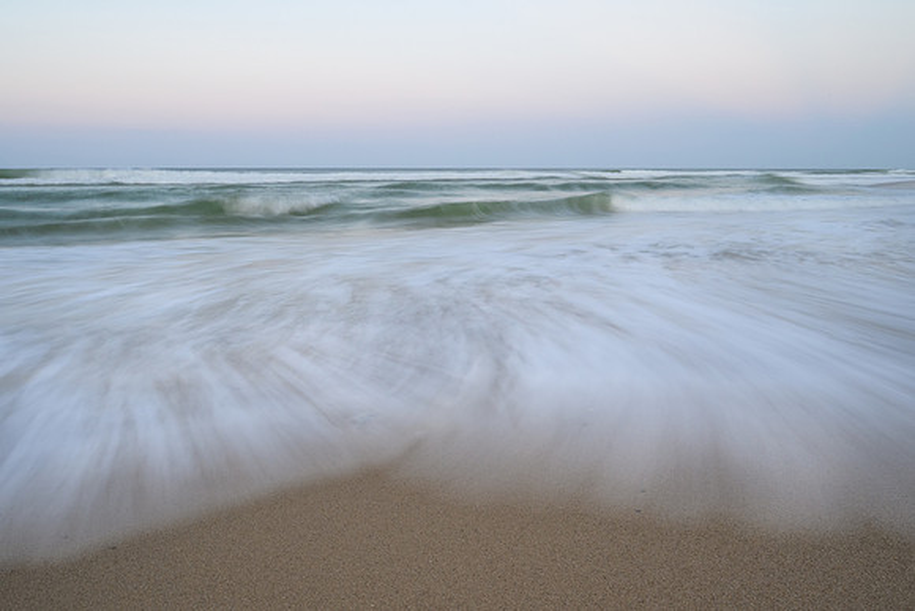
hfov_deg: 61.7
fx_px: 766
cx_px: 458
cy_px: 306
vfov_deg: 43.5
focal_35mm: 30
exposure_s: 1
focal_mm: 29.5
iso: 640
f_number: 14
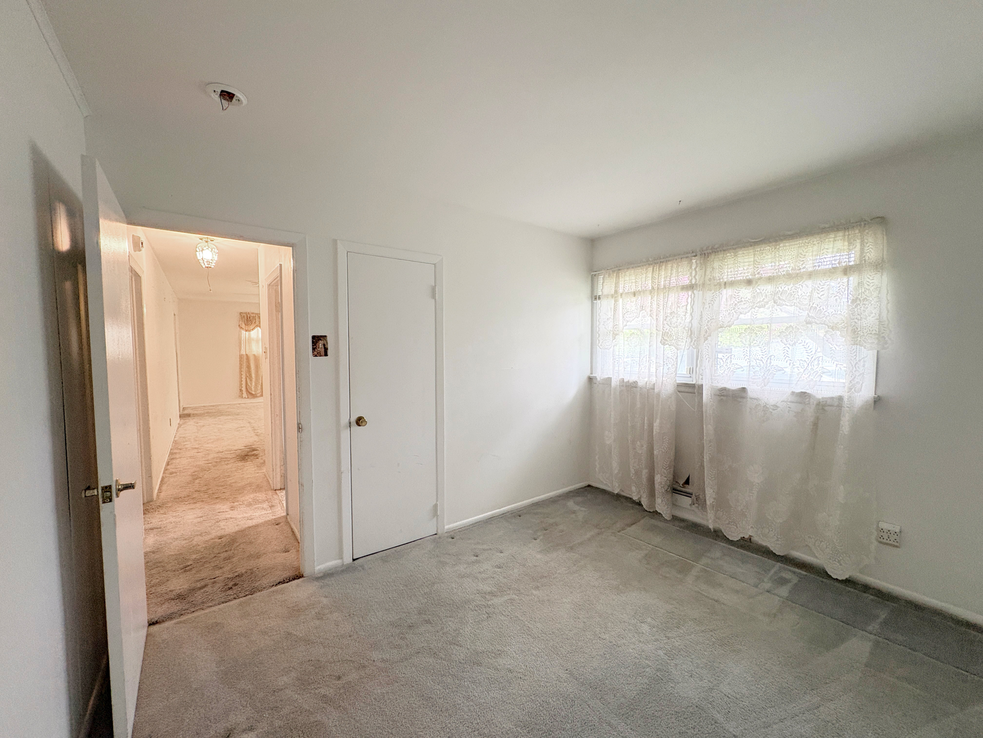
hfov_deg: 102.1
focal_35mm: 14
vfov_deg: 85.7
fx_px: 398
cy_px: 369
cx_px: 492
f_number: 2.2
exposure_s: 1/60
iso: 500
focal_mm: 2.22
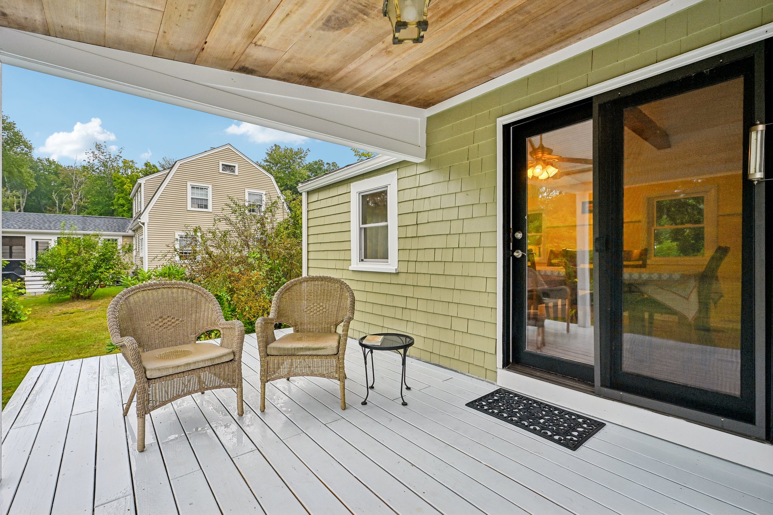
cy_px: 258
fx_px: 344
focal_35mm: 16
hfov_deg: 96.7
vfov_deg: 73.7
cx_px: 386
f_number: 8
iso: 400
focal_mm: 16
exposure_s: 1/160
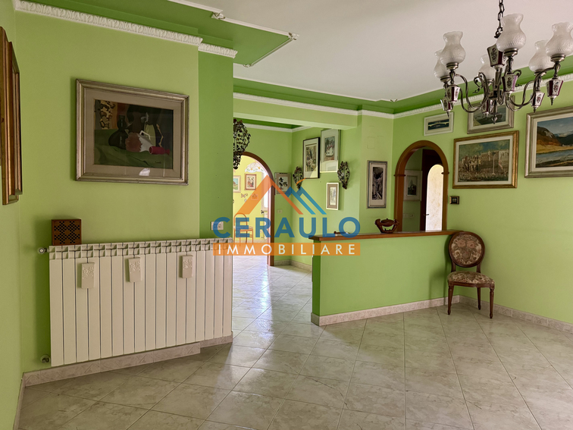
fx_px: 397
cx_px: 286
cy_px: 215
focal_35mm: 24
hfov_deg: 71.6
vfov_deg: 56.8
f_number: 1.78
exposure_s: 1/60
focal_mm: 6.76
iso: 500
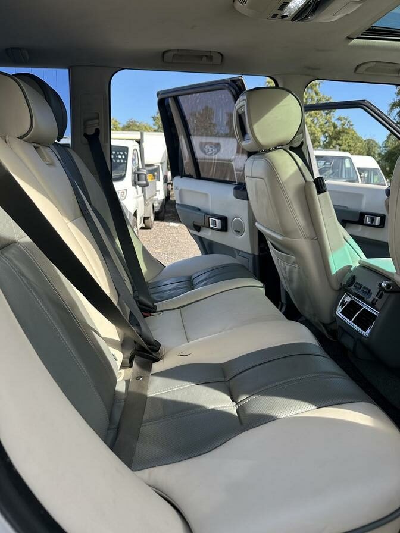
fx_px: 370
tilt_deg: -12.8
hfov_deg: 56.8
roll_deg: -0.8
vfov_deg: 71.6
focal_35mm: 24
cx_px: 200
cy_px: 266
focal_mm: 6.86
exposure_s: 1/879
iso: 80
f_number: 1.78
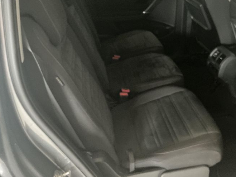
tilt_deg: -31.0
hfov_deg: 53.7
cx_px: 139
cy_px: 71
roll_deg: +0.0
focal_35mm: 34
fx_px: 232
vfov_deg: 41.6
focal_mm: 3
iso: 640
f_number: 1.8
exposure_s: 1/22
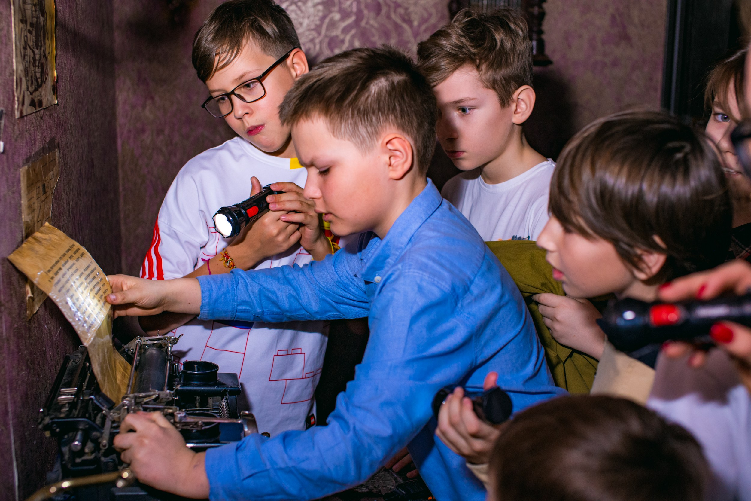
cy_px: 250
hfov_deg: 39.6
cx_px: 376
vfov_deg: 27.0
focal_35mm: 50
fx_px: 1043
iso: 1250
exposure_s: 1/160
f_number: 4
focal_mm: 50
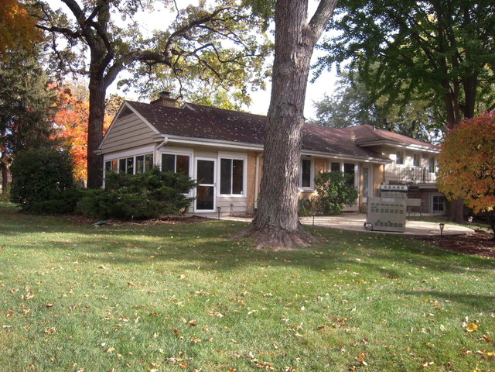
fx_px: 400
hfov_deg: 63.4
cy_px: 186
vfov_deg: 49.7
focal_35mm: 28
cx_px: 248
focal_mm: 5
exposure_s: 1/320
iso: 100
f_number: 2.7
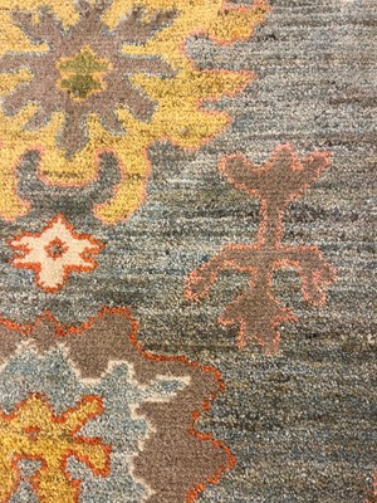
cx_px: 188
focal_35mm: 26
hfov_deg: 53.1
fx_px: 378
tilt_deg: -81.5
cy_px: 252
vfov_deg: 67.3
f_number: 1.6
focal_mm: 5.1
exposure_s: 1/50
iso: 125
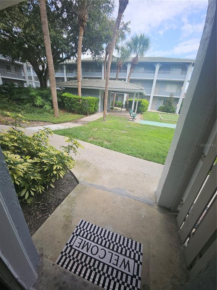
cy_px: 145
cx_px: 108
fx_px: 109
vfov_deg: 106.2
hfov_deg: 89.9
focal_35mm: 13
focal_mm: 1.7
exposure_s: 1/437
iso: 32
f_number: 2.2
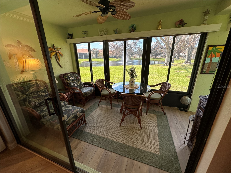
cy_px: 86
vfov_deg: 85.7
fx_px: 93
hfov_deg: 102.1
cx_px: 116
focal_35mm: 14
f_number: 2.2
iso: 64
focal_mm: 2.22
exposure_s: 1/120
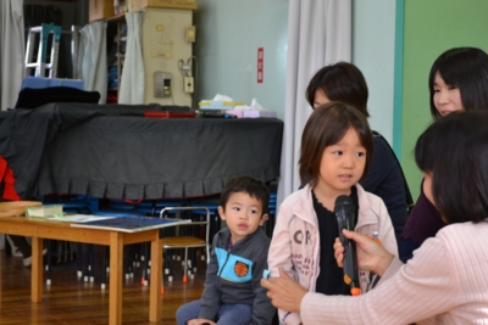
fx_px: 915
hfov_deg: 29.9
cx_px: 244
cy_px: 162
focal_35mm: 68
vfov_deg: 20.2
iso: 400
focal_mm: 45
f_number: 5.3
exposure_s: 1/20
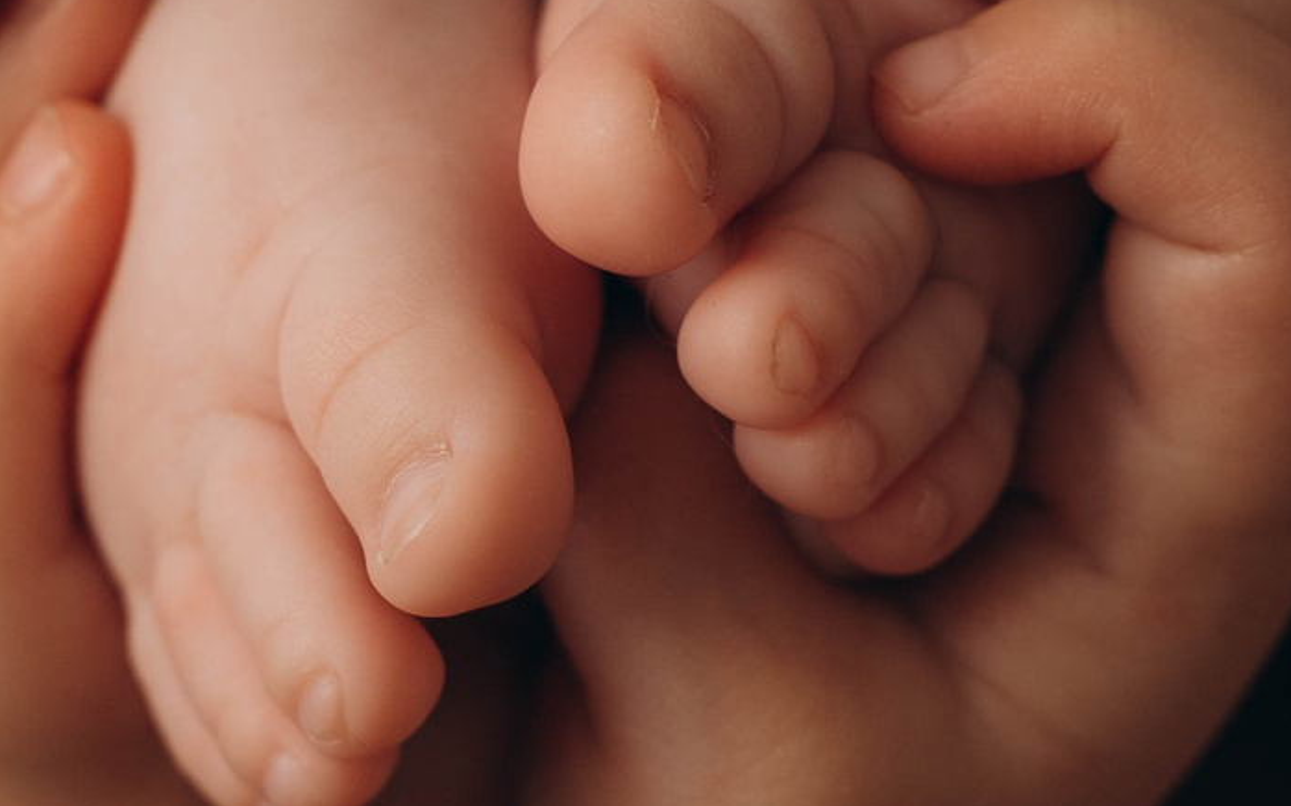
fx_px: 6614
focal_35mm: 188
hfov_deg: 11.1
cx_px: 407
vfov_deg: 7.0
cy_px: 441
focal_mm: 49
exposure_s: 1/125
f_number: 3.5
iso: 200
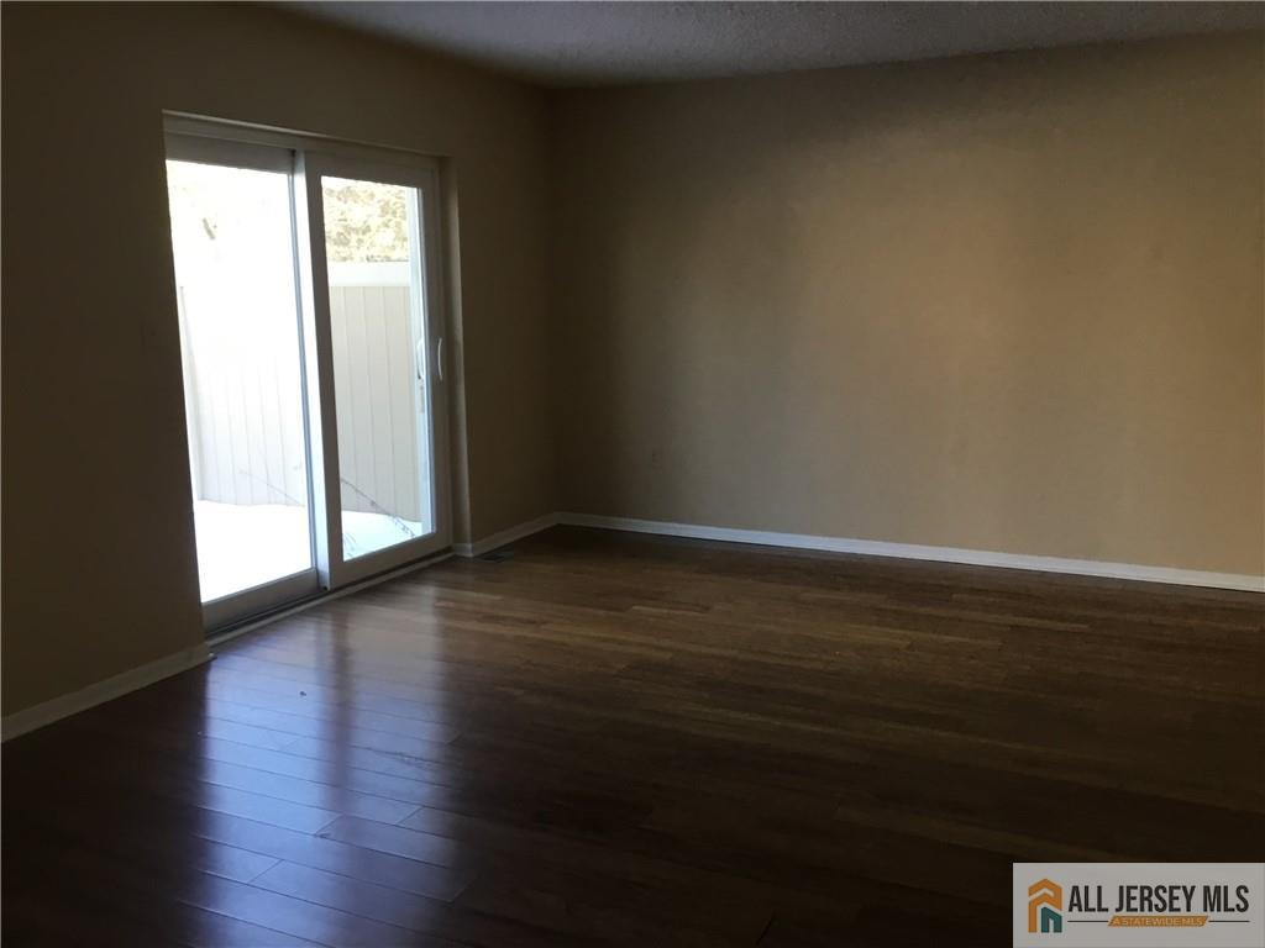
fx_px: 1133
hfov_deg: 58.4
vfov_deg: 45.4
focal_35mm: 31
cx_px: 632
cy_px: 474
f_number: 2.4
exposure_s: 1/30
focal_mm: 3.3
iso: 25
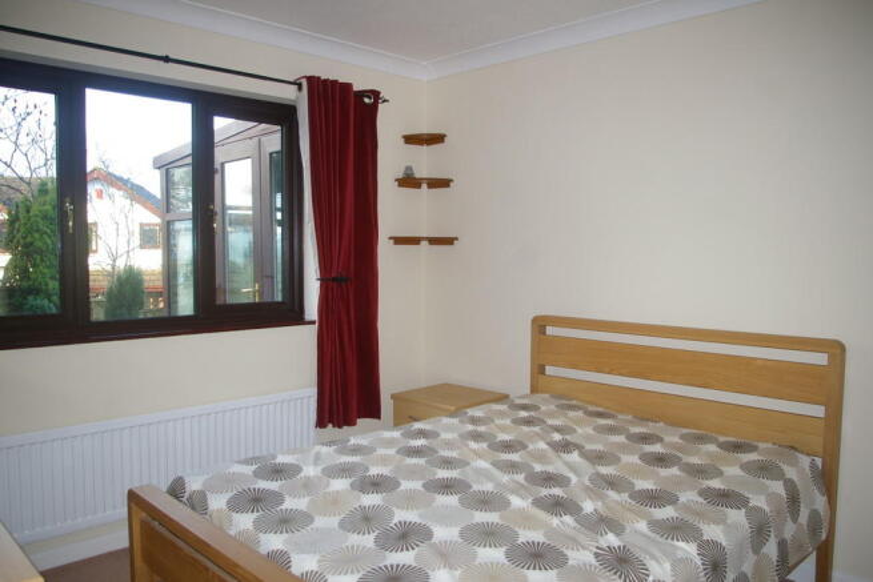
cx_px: 436
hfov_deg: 67.4
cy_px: 291
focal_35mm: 27
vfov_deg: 48.0
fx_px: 655
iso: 200
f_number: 3.5
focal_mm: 18
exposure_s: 1/30
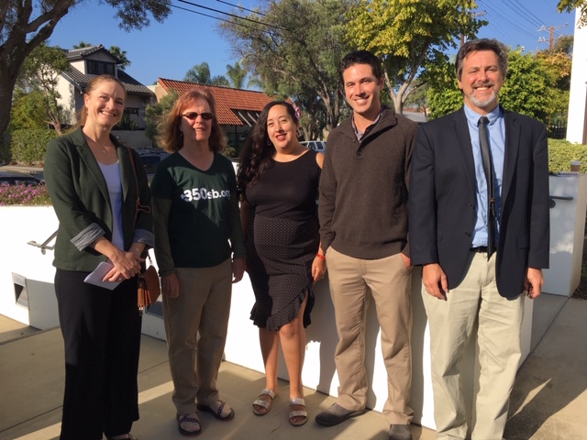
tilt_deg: -8.4
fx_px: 492
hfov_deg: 61.7
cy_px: 220
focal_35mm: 29
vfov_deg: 48.2
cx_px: 294
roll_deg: -0.3
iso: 25
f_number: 2.2
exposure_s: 1/1183
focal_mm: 4.15
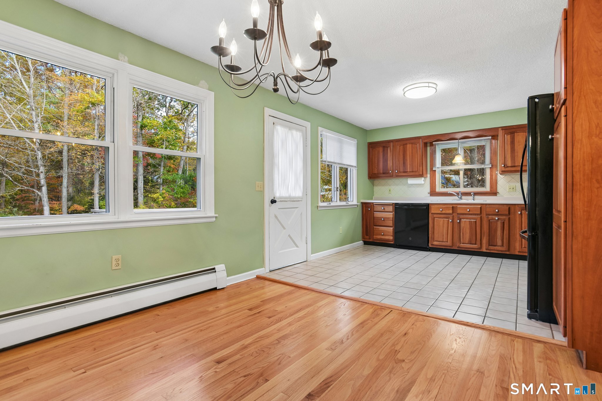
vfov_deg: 70.4
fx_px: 284
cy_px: 200
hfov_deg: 93.3
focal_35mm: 17
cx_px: 301
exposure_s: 1/13
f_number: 11
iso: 400
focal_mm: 17
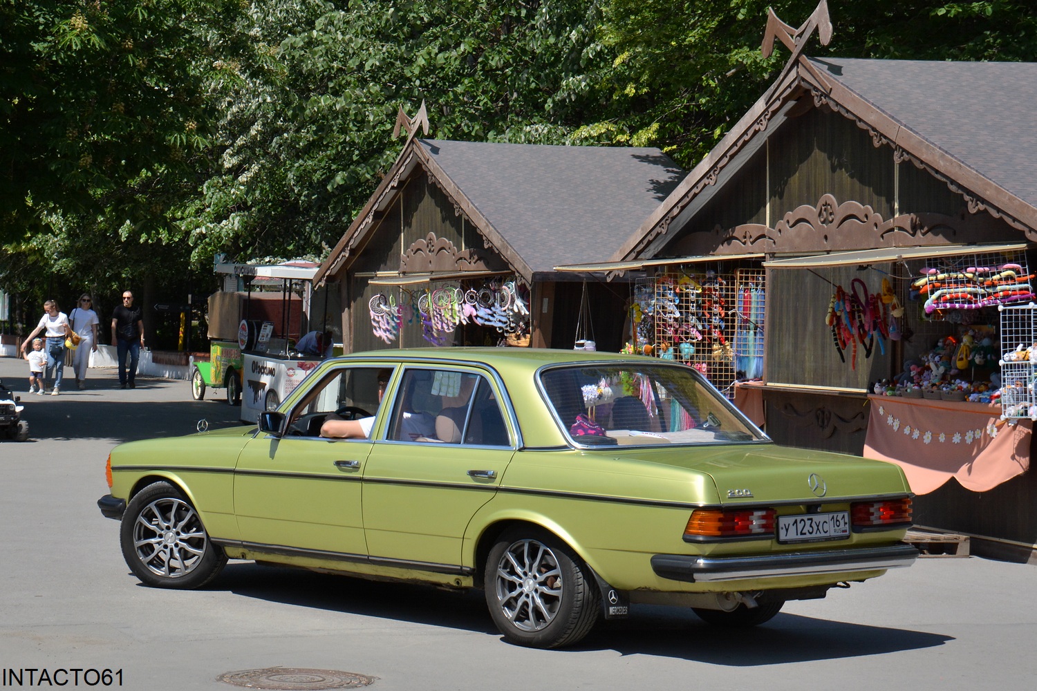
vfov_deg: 17.5
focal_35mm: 78
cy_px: 346
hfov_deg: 26.0
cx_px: 518
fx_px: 2247
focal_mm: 52
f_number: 7.1
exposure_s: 1/2000
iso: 400
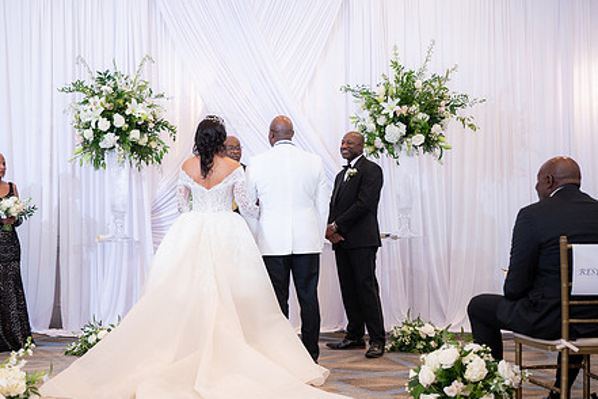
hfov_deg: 42.4
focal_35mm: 46
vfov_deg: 29.2
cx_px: 225
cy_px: 236
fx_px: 764
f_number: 2.8
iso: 2000
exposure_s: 1/200
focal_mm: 35
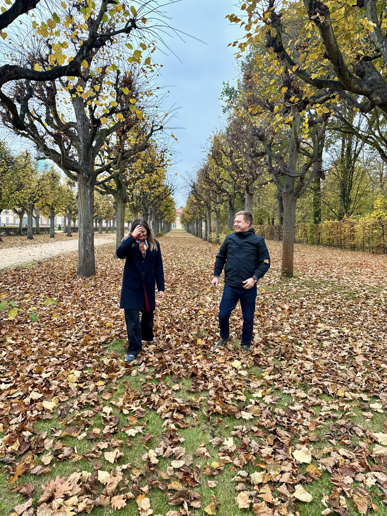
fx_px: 358
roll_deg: -1.5
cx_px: 194
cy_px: 258
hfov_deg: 56.8
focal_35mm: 24
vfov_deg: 71.6
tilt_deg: -5.2
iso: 100
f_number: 1.78
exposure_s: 1/310
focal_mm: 6.76
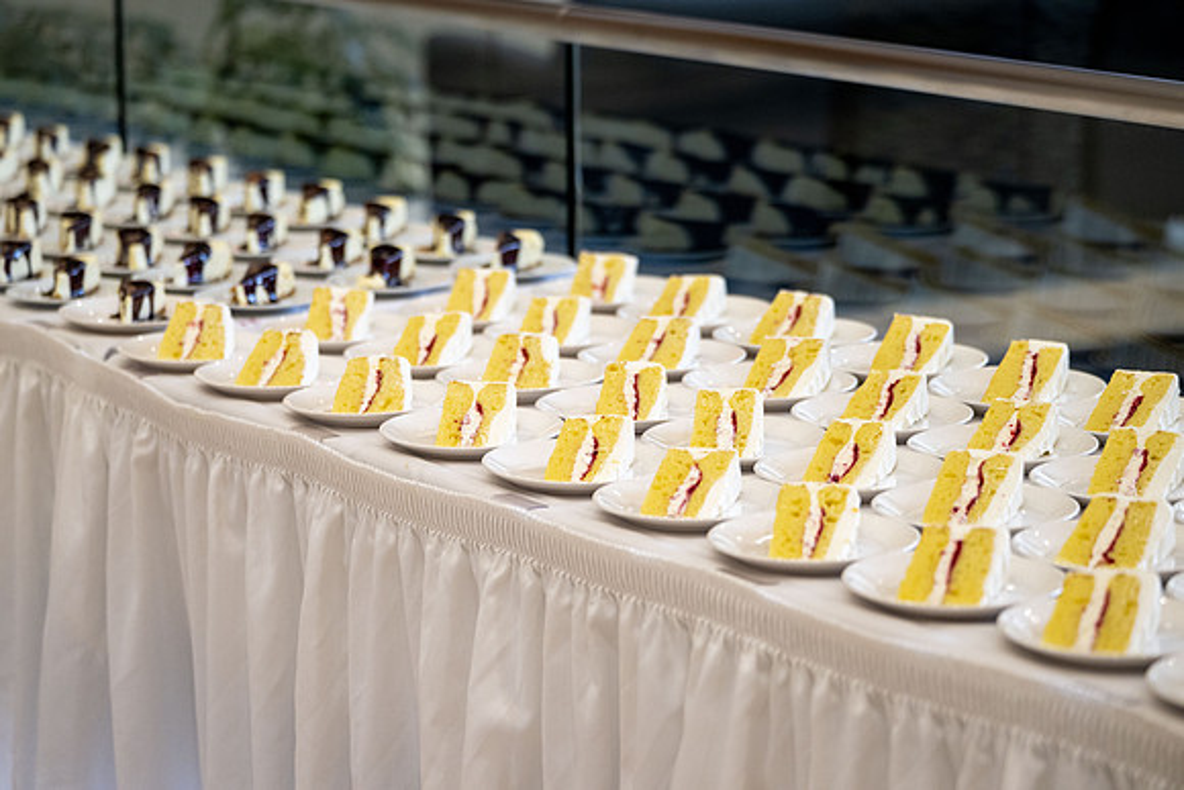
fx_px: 3355
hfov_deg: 20.0
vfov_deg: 13.4
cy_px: 395
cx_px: 592
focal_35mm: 102
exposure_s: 1/320
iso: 1600
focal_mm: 102
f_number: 2.8
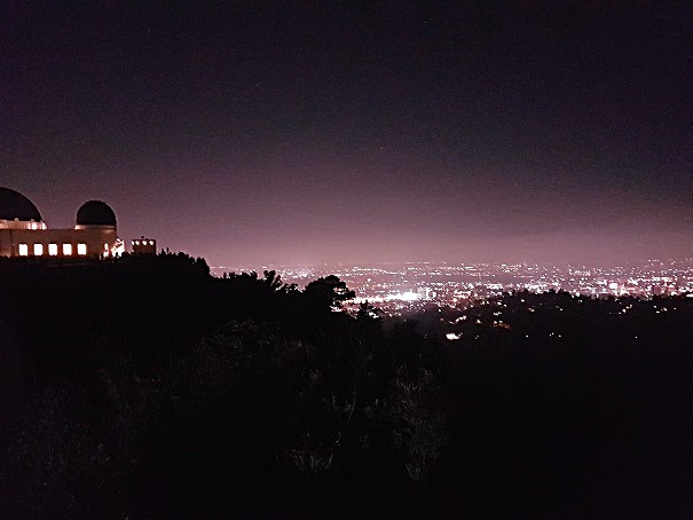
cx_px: 346
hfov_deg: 67.3
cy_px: 260
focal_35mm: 26
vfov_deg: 53.1
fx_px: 521
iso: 1250
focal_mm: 4.2
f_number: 1.7
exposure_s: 1/9
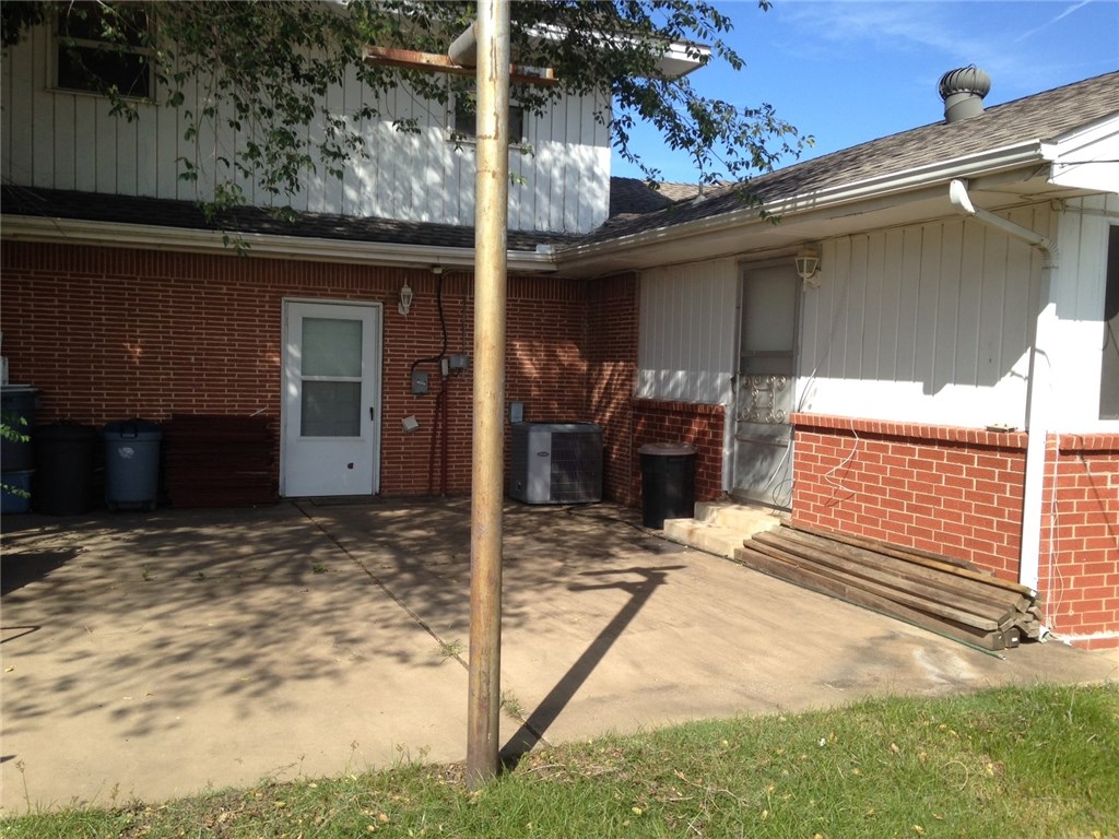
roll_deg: -1.1
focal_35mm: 33
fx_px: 1067
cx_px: 560
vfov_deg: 42.9
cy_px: 420
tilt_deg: -4.1
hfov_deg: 55.4
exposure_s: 1/919
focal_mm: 4.12
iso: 50
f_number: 2.4
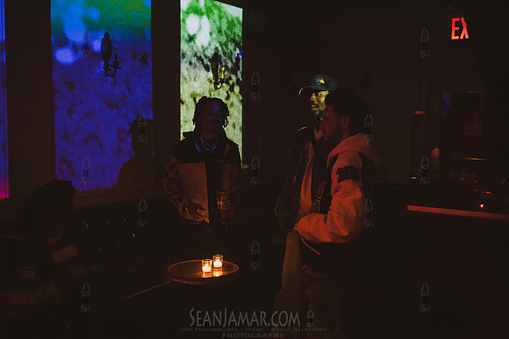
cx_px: 254
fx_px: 537
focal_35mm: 38
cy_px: 170
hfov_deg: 50.7
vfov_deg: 35.0
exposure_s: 1/250
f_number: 3.5
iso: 12800
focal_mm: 38
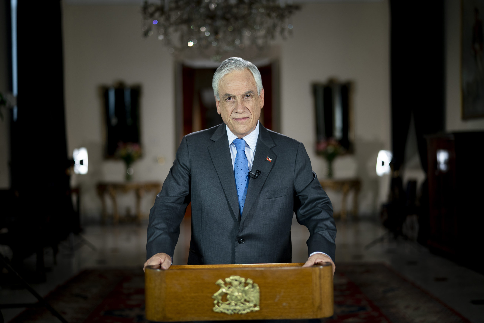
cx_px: 242
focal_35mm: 50
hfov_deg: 39.6
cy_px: 162
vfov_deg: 27.0
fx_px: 672
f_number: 1.4
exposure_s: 1/250
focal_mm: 50
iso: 250
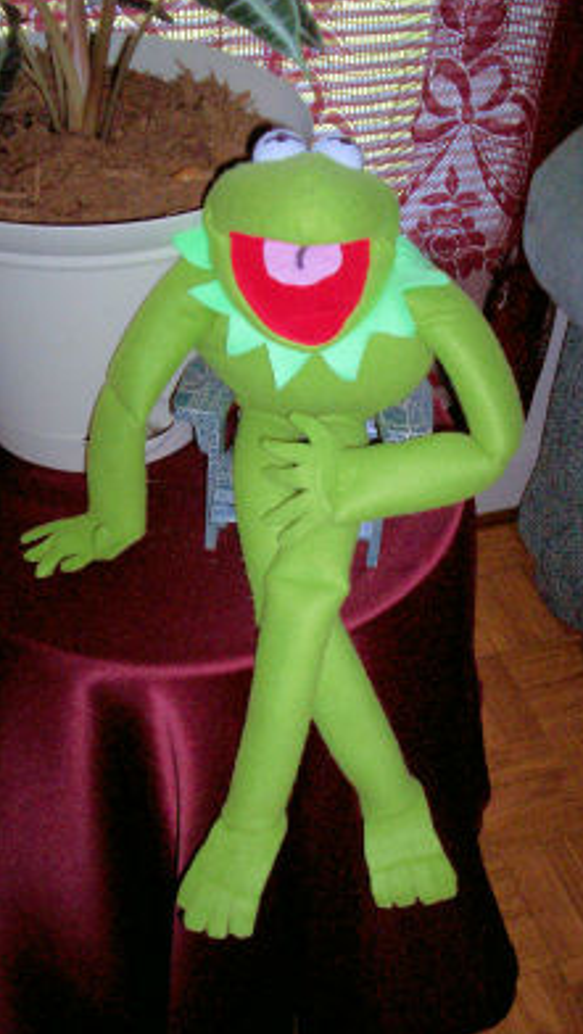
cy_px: 512
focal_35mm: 40
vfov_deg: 50.5
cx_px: 309
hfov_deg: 29.7
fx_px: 1097
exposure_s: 1/64
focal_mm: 5.9
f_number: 4.5
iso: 140
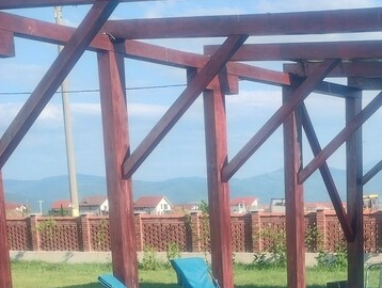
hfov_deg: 24.0
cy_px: 406
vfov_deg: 17.1
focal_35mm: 80
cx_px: 298
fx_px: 885
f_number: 1.8
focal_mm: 4.27
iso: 100
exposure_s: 1/349
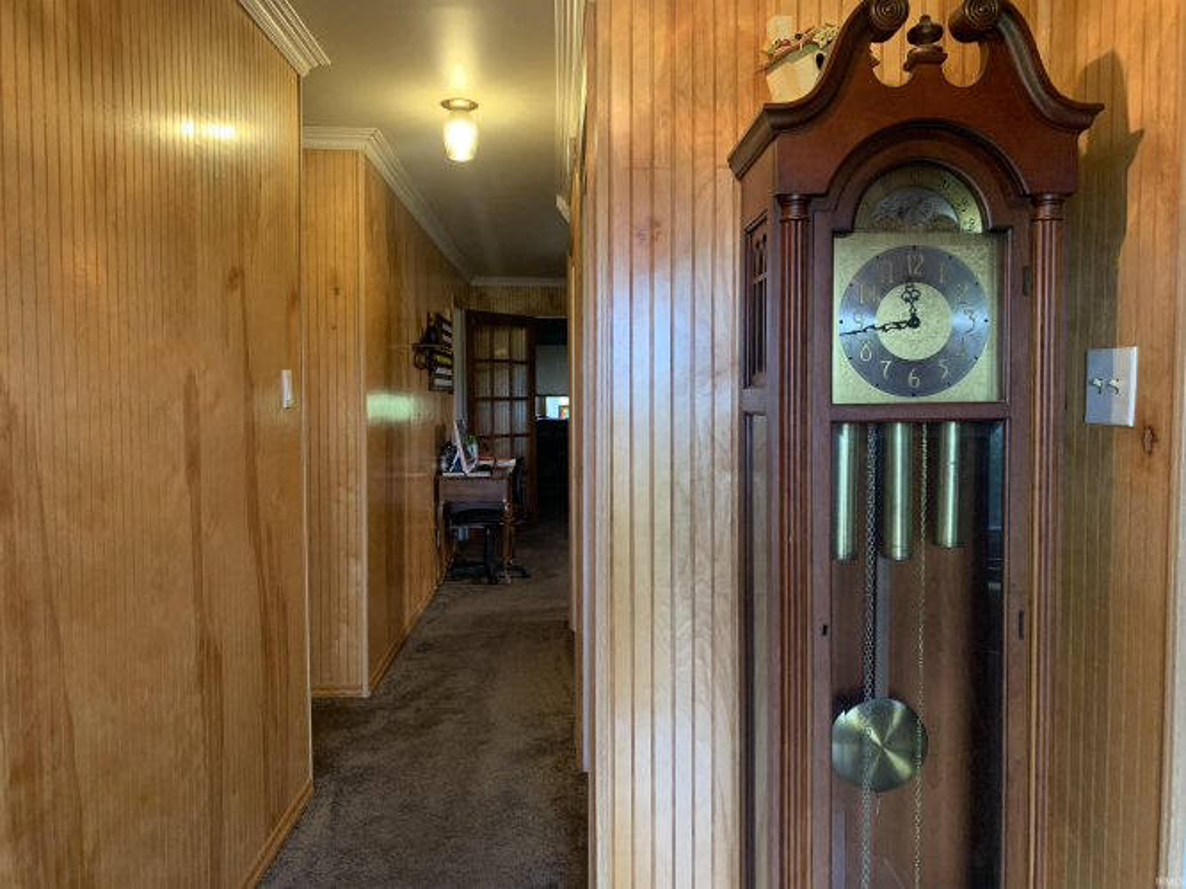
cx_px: 593
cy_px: 444
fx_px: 891
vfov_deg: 53.0
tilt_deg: -4.2
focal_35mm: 26
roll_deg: -0.7
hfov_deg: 67.3
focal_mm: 4.25
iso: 320
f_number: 1.8
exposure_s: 1/40
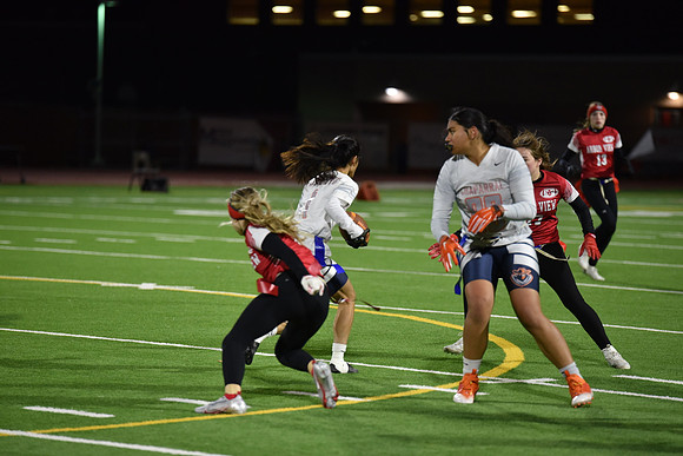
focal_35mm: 195
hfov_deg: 10.5
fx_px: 3700
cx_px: 342
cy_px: 228
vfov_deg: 7.0
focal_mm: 195
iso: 2500
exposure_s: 1/500
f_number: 2.8
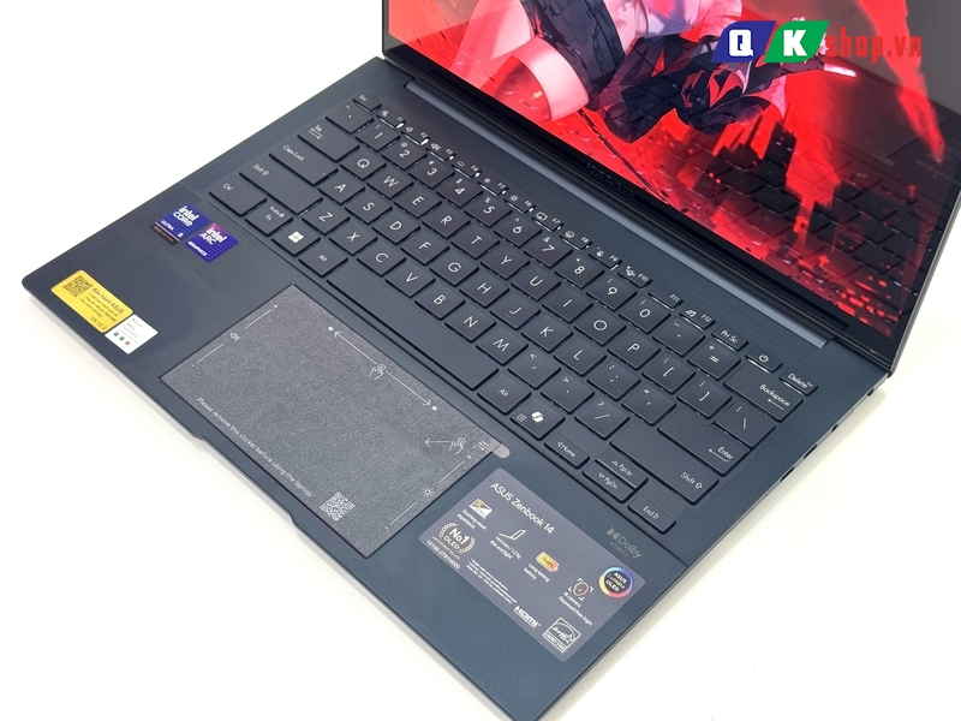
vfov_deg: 30.3
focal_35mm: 48
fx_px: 1333
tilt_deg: -49.5
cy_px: 360
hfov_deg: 39.7
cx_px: 480
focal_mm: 6.76
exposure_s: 1/50
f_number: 1.78
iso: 64
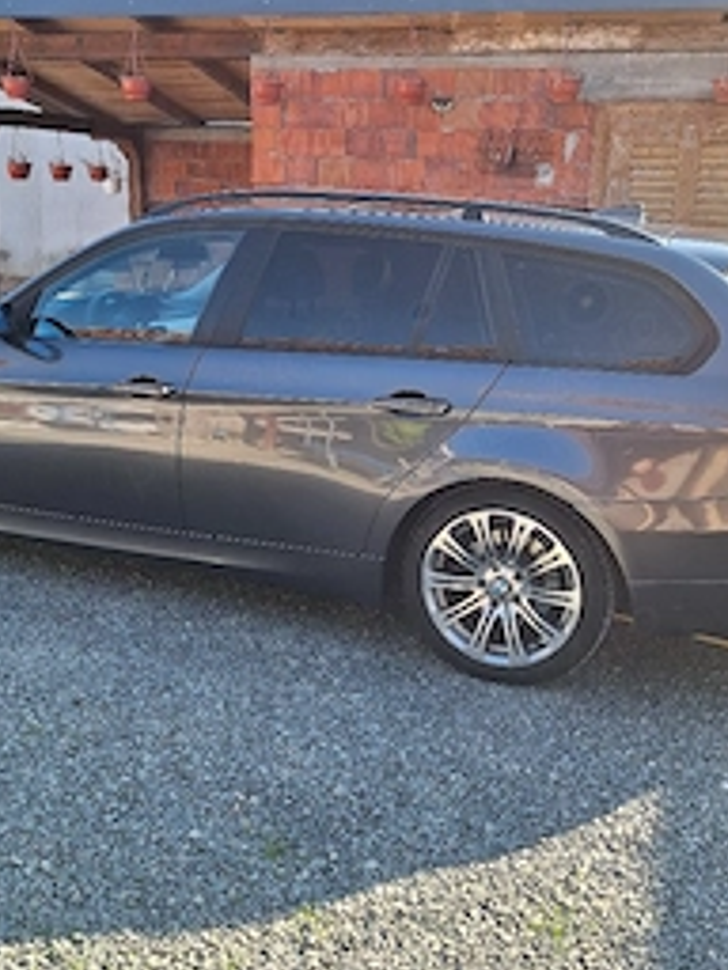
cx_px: 318
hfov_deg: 39.6
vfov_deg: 51.3
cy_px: 443
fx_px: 1009
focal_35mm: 36
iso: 40
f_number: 1.8
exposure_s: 1/588
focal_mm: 5.54
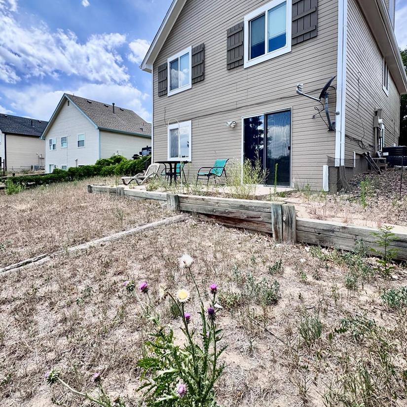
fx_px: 239
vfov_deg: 80.3
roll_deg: +0.1
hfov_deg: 80.7
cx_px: 198
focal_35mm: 18
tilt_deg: -2.1
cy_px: 178
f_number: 2.2
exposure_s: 1/749
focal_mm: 2.22
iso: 40
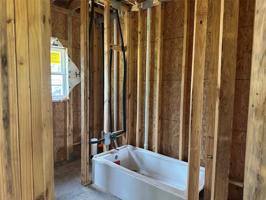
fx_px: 184
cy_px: 100
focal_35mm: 24
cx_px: 133
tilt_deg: -3.4
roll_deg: -1.4
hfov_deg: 71.6
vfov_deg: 56.8
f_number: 1.78
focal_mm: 6.86
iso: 400
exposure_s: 1/60
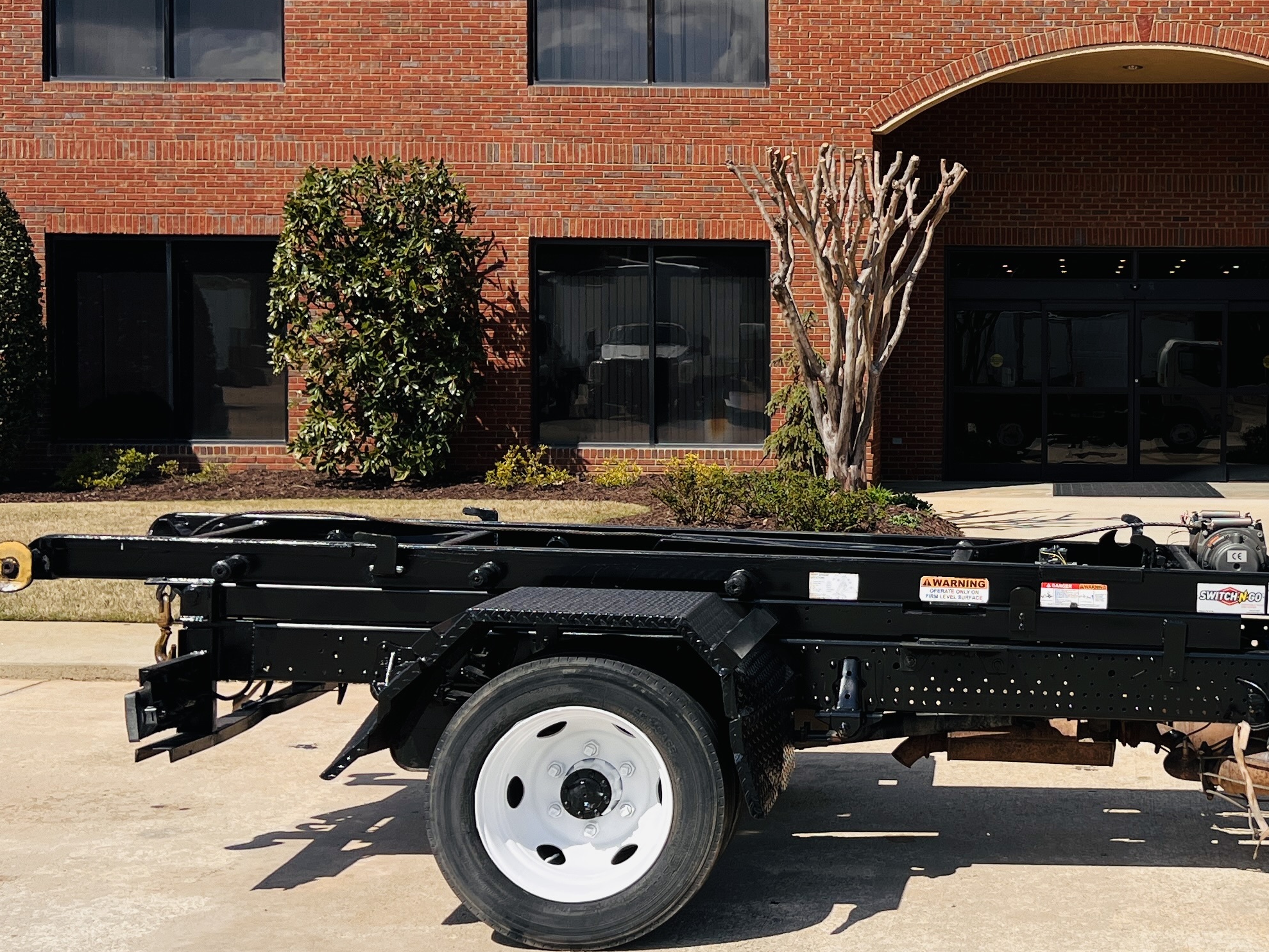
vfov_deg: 27.5
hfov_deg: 34.8
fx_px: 1943
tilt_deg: -1.6
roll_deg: +0.1
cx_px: 1046
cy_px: 459
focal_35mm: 53
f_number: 1.5
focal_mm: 5.7
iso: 50
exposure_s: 1/6579
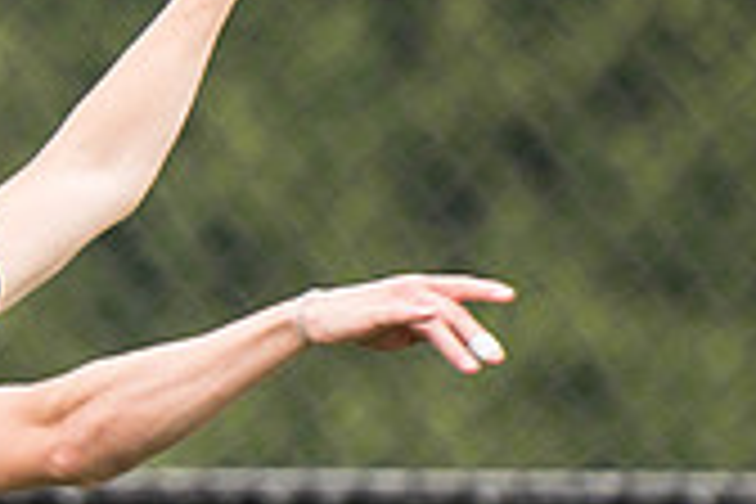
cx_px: -513
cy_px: 203
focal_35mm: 1694
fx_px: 35571
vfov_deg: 0.8
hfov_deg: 1.2
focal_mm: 200
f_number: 2.8
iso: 200
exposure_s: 1/1250
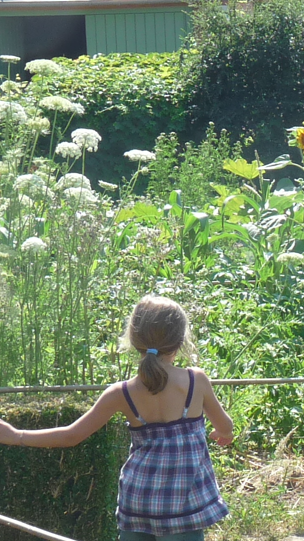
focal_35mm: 191
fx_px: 2737
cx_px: 626
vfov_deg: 11.3
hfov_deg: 6.2
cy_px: 263
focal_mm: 9.5
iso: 100
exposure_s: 1/250
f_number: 4.5
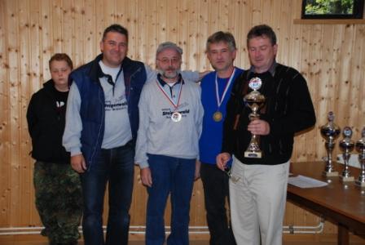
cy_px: 122
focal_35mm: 48
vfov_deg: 28.2
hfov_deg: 41.1
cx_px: 182
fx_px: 487
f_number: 4.2
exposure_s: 1/60
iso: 400
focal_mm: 32
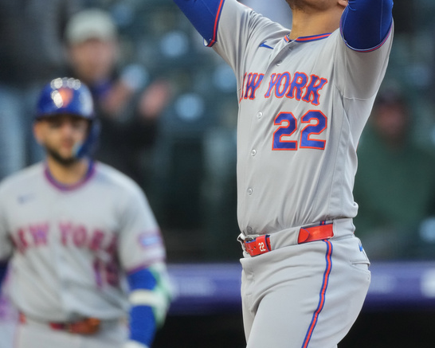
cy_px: 158
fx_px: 13585
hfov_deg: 1.8
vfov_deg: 1.5
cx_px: 325
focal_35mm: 1055
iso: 3200
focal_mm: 600
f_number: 4
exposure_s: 1/1600
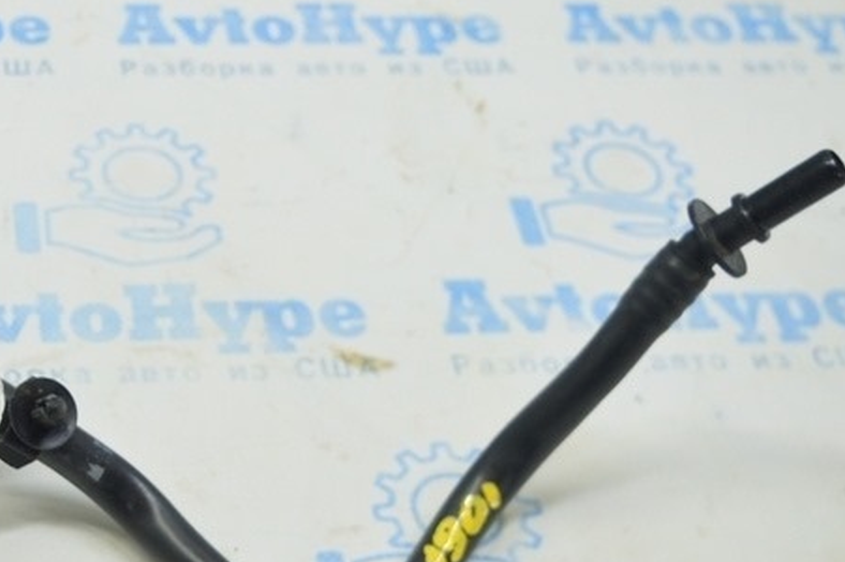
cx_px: 39
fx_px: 1759
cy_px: 308
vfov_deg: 18.2
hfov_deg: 25.9
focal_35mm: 75
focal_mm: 22
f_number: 3.8
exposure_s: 1/40
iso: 400
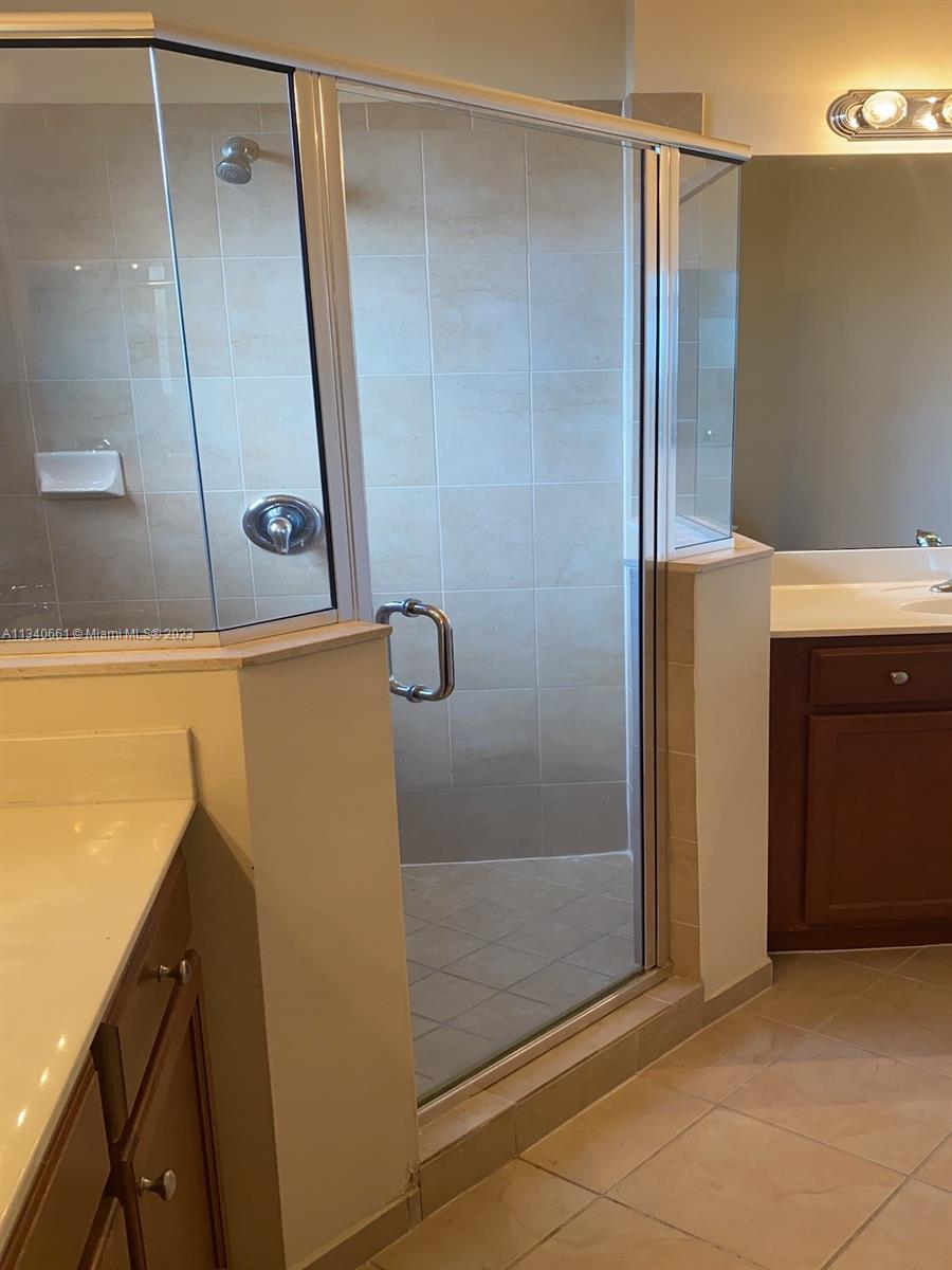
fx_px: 1100
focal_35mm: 30
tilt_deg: -13.8
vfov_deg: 60.0
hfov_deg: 46.8
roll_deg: +2.2
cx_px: 476
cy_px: 635
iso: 50
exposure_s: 1/40
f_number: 1.8
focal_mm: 4.25
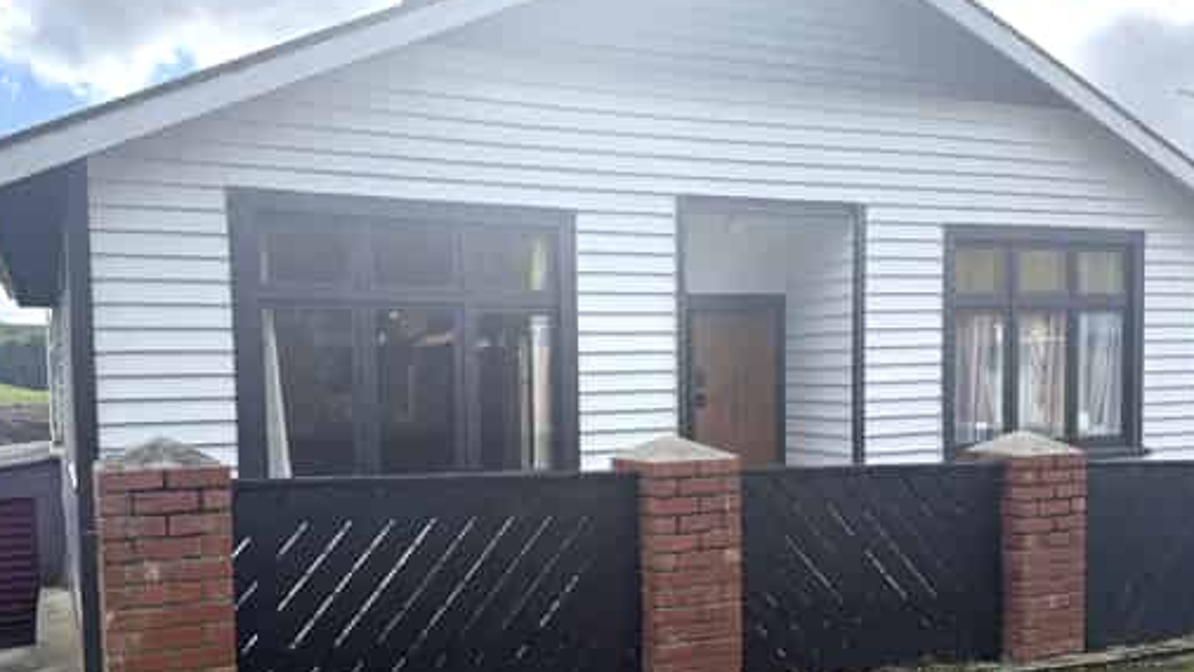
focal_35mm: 34
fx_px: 1077
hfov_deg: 58.0
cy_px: 437
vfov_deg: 34.4
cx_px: 599
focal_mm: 6.76
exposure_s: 1/4975
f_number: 1.78
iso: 100
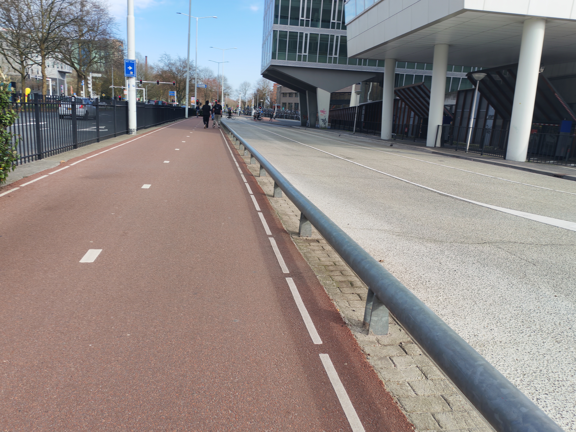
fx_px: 449
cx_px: 288
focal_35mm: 27
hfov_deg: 65.3
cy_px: 216
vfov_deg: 51.4
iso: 50
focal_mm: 6.12
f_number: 1.9
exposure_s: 1/410
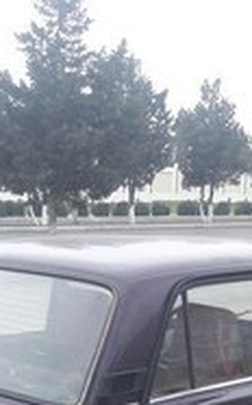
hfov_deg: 16.4
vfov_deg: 23.4
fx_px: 869
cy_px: 512
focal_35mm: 79
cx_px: 78
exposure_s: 1/33
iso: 80
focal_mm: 3.7
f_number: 1.9
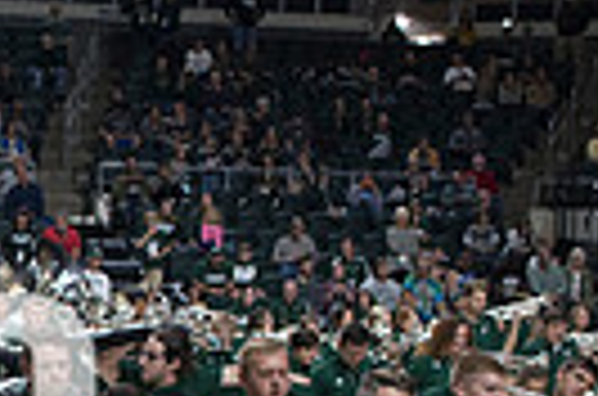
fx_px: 1740
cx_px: -243
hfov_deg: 17.8
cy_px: 506
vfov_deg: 12.6
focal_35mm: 105
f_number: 2.8
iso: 2000
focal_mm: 24
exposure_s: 1/1000
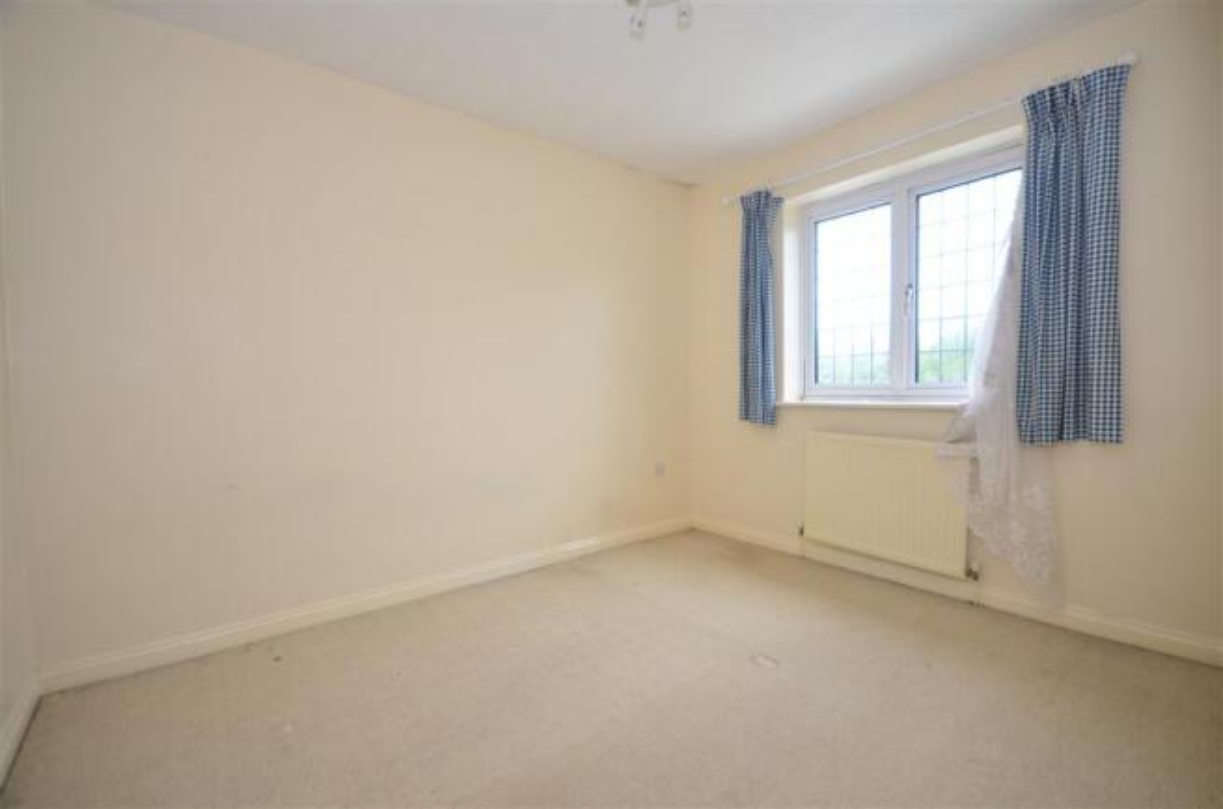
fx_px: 508
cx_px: 612
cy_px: 404
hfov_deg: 100.5
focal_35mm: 15
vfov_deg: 77.0
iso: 200
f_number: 5
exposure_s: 1/20
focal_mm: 10
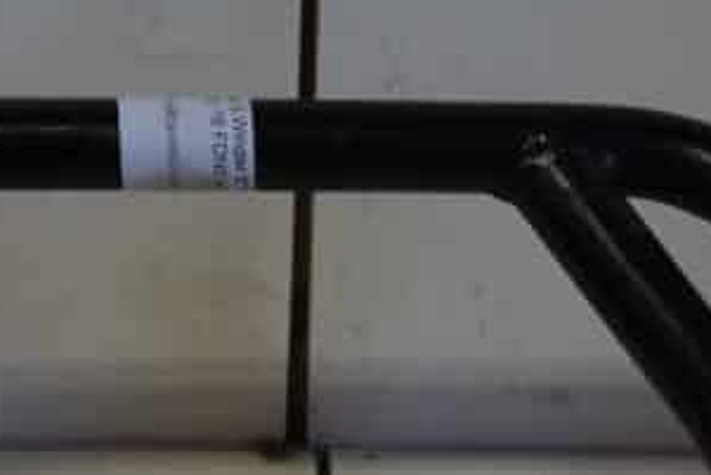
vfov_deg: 12.8
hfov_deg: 19.9
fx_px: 2015
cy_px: 710
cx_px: 191
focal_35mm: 102
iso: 500
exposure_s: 1/60
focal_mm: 20
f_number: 4
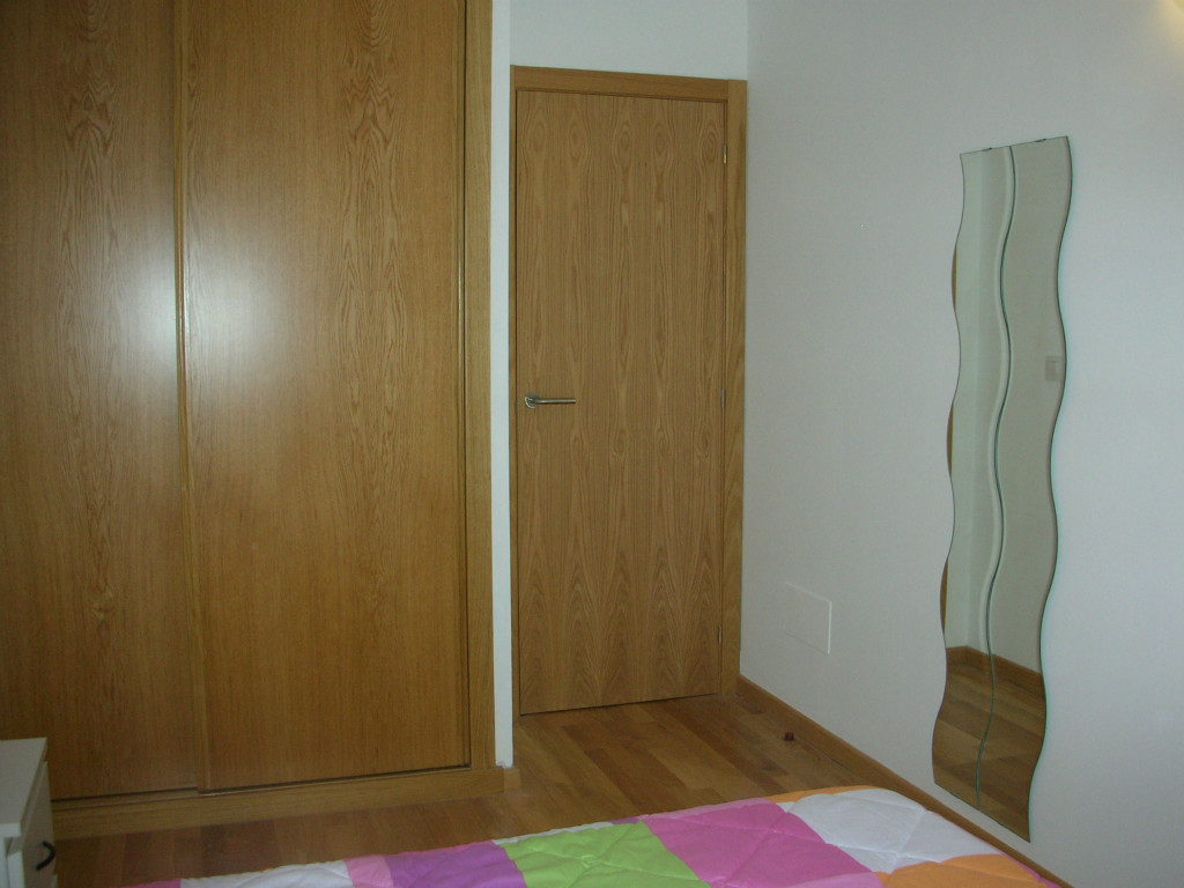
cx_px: 592
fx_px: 1197
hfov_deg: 52.6
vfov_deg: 40.7
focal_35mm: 35
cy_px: 444
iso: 106
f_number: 3
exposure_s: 1/60.1
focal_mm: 5.8
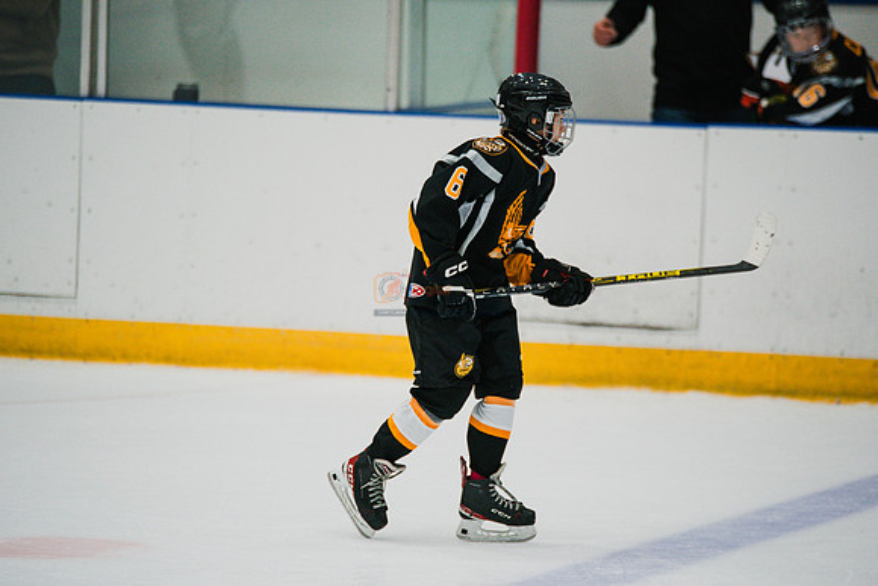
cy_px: 293
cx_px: 439
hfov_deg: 6.9
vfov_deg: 4.6
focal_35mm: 300
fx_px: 7318
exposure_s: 1/2000
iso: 3200
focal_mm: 300
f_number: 3.2
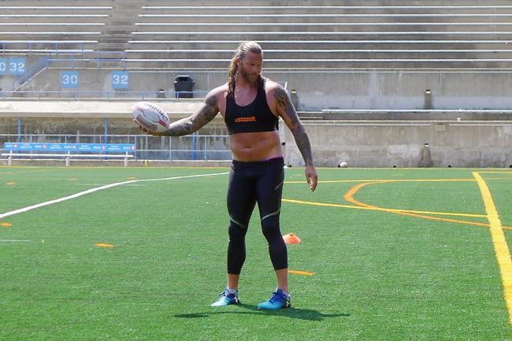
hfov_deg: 17.1
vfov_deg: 11.4
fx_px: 1706
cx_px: 256
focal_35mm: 120
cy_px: 170
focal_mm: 19.2
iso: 80
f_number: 3.3
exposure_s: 1/400
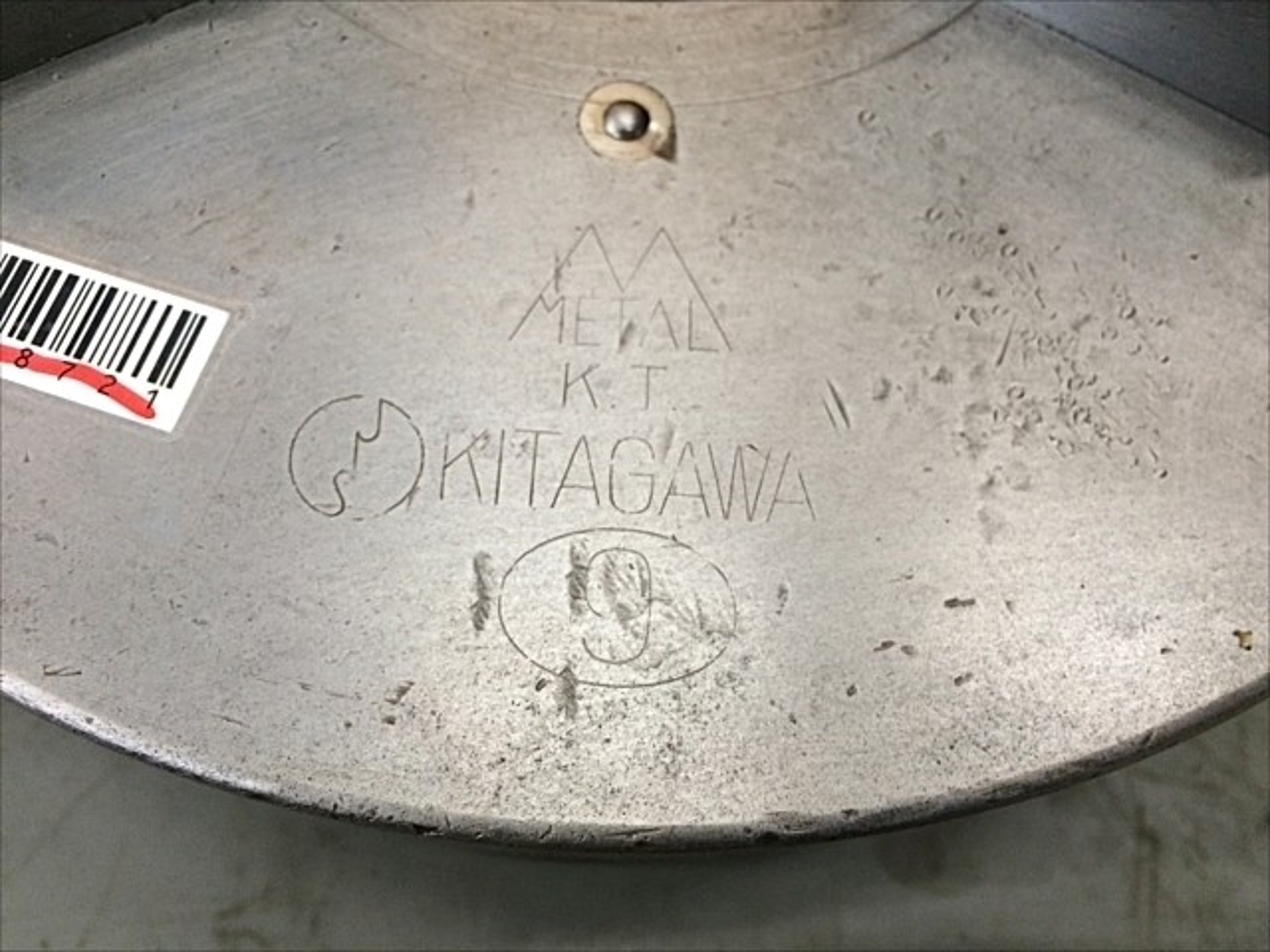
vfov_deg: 48.2
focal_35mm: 29
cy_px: 476
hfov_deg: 61.7
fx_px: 1064
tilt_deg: -69.6
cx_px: 635
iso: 100
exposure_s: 1/30
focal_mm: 4.15
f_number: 2.2
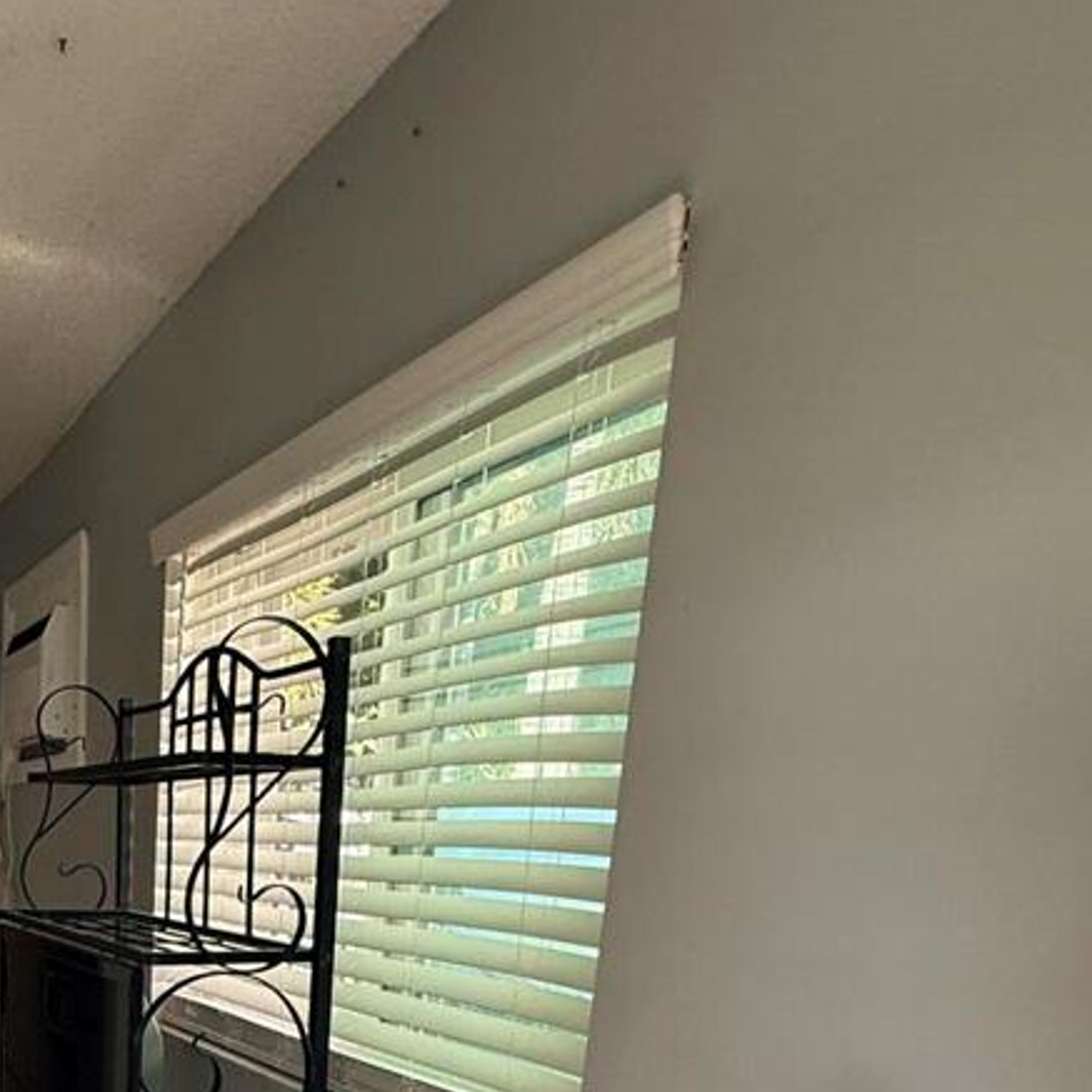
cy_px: 1157
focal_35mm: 34
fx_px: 1213
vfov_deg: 40.6
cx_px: 142
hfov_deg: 44.7
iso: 125
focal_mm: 2.22
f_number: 2.2
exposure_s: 1/99
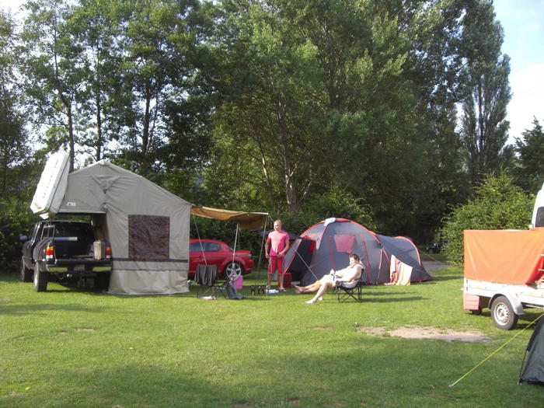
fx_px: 597
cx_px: 272
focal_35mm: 38
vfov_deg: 37.7
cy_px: 204
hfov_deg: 49.0
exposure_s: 1/320
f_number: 2.7
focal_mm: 6.2
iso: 64
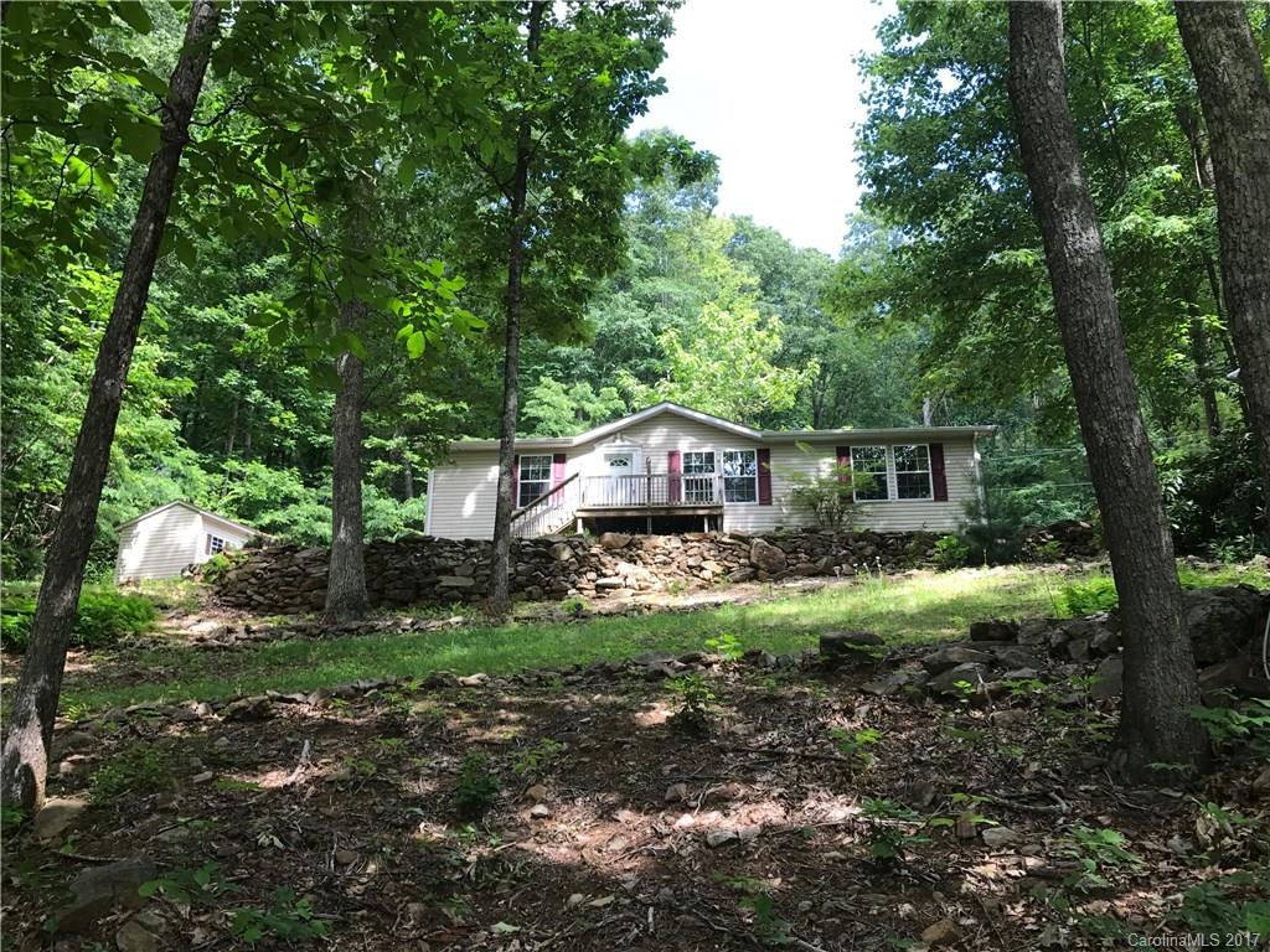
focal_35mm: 28
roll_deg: -1.2
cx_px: 635
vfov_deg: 49.7
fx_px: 1027
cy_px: 476
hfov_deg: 63.4
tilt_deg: +19.2
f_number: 1.8
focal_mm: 3.99
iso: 20
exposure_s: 1/204
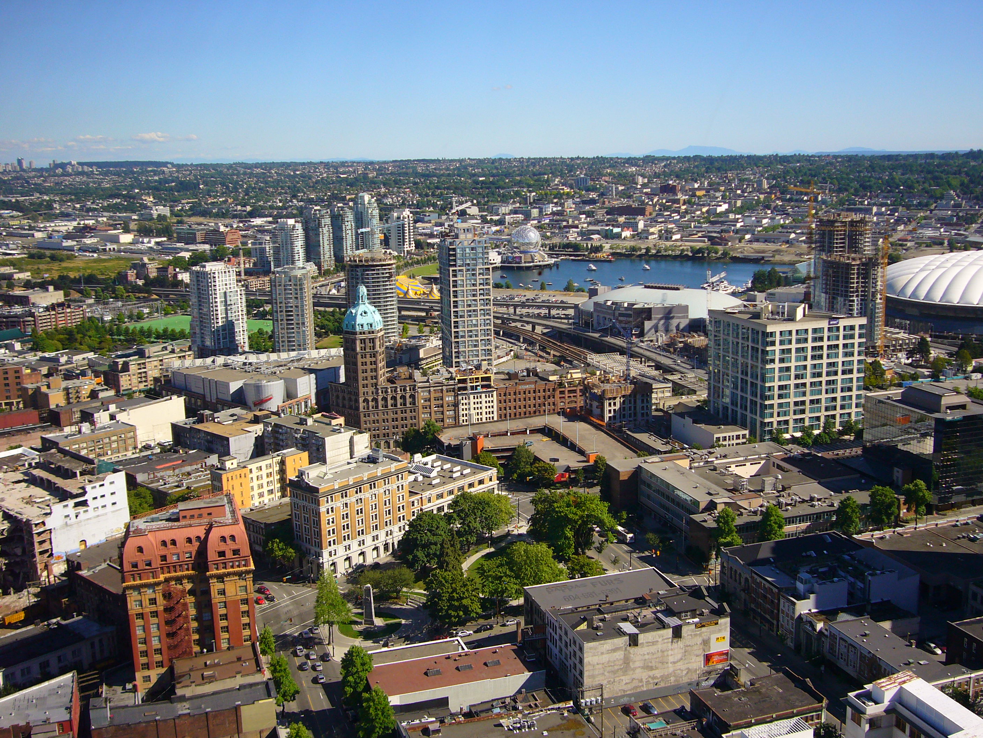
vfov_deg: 38.7
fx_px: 1051
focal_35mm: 37
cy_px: 369
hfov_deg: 50.1
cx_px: 492
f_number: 3.1
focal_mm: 6.1
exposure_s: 1/320
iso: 80
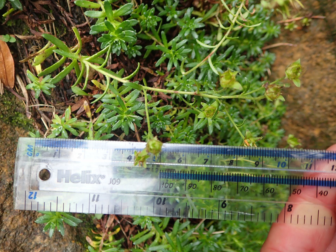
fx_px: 301
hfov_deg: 58.3
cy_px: 130
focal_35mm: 31
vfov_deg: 45.5
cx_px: 172
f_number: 2.3
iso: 100
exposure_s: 1/100
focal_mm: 5.5
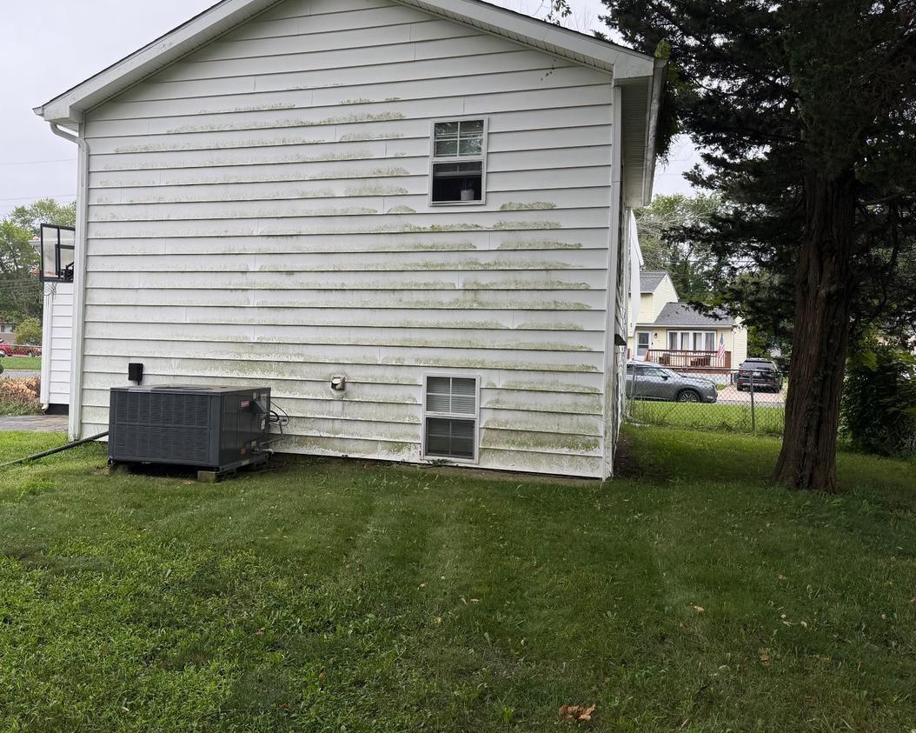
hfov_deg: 54.5
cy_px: 310
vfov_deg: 45.6
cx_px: 306
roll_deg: -1.8
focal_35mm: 32
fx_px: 867
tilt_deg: +0.4
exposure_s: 1/336
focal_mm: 6.76
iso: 80
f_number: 1.78
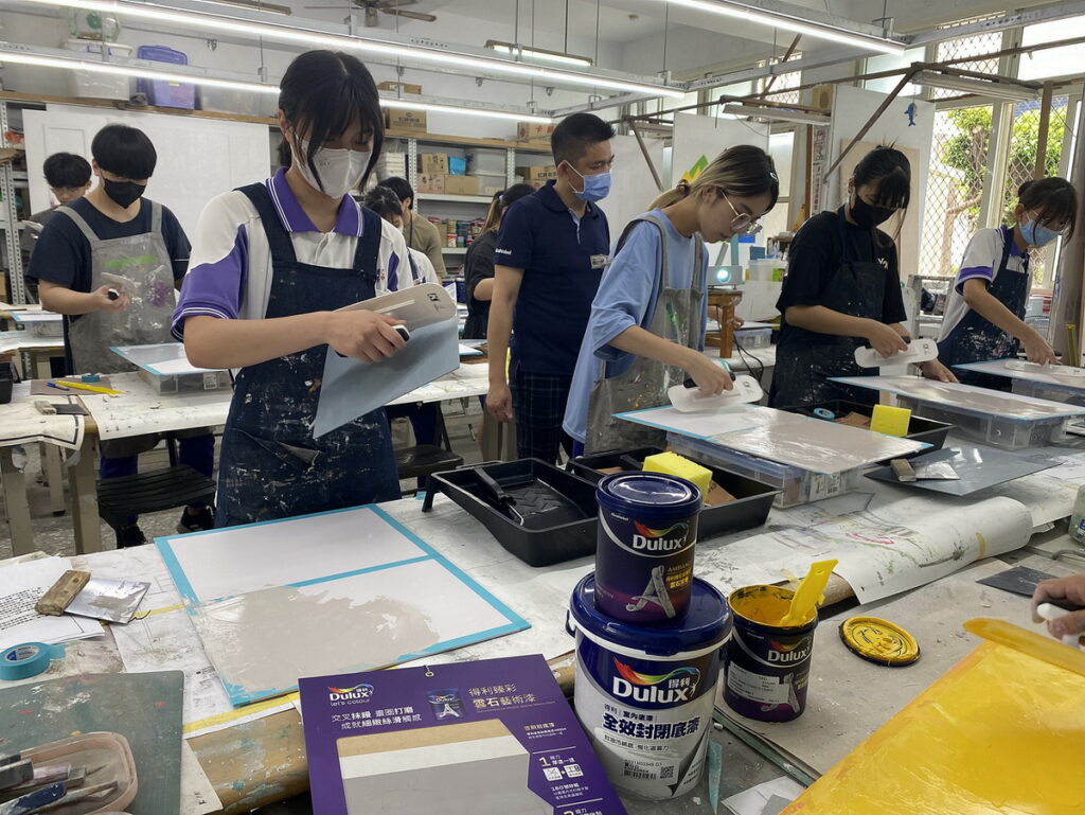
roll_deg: -2.0
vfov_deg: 53.1
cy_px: 408
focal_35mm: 26
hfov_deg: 67.3
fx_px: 815
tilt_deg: -11.7
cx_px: 542
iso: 100
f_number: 1.8
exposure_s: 1/120
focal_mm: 4.25
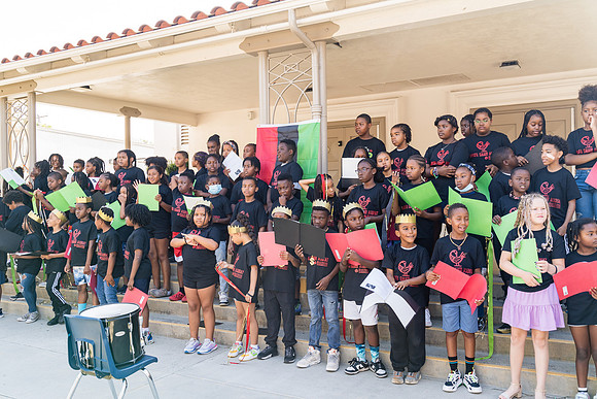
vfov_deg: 38.9
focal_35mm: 34
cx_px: 298
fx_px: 564
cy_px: 200
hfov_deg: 55.8
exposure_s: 1/250
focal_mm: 34
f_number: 4
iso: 200
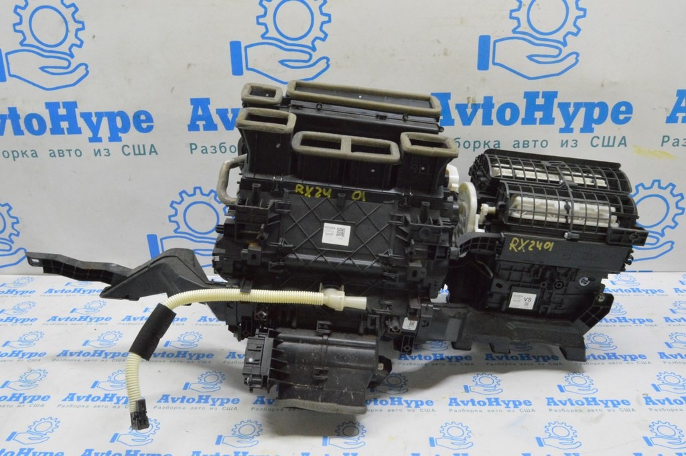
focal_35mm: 30
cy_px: 228
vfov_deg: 43.5
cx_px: 343
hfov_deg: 62.0
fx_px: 571
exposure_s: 1/20
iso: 6400
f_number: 20
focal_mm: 20
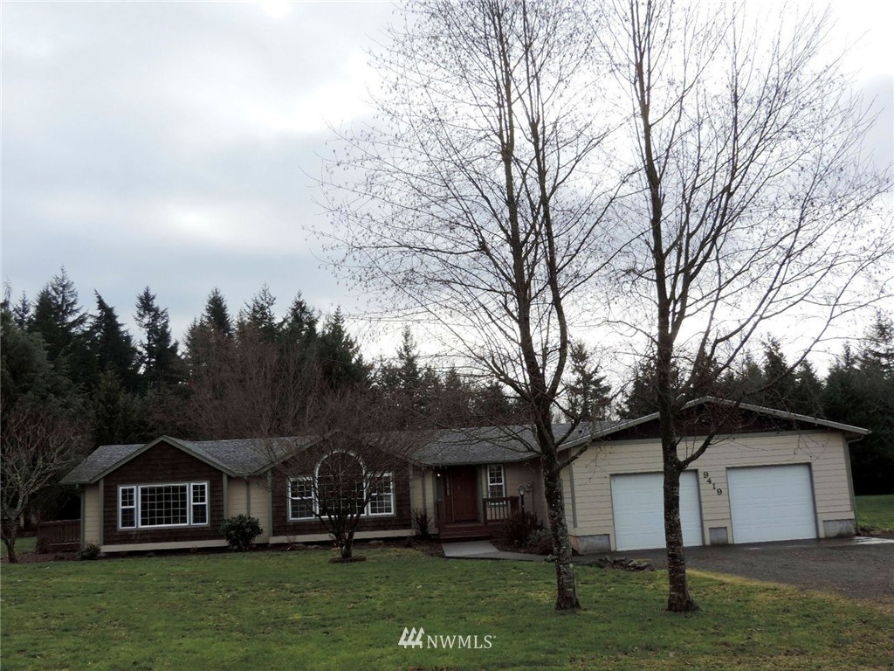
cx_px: 447
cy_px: 336
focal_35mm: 35
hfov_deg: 52.6
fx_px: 904
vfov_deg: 40.7
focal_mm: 6.2
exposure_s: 1/500
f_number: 3.3
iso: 80
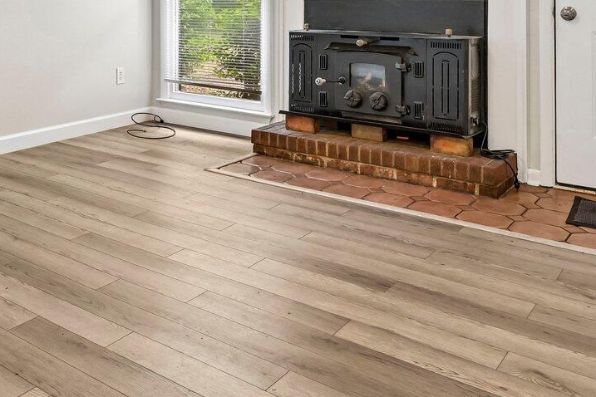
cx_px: 157
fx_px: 662
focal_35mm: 40
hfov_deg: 46.9
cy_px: -20
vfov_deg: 30.5
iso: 400
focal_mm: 14
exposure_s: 1/20
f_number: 8
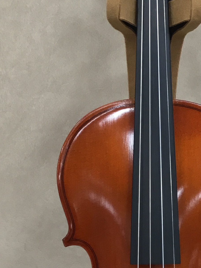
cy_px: 196
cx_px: 157
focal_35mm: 84
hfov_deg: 17.4
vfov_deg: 23.1
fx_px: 651
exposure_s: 1/40
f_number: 2.4
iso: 25
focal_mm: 3.3
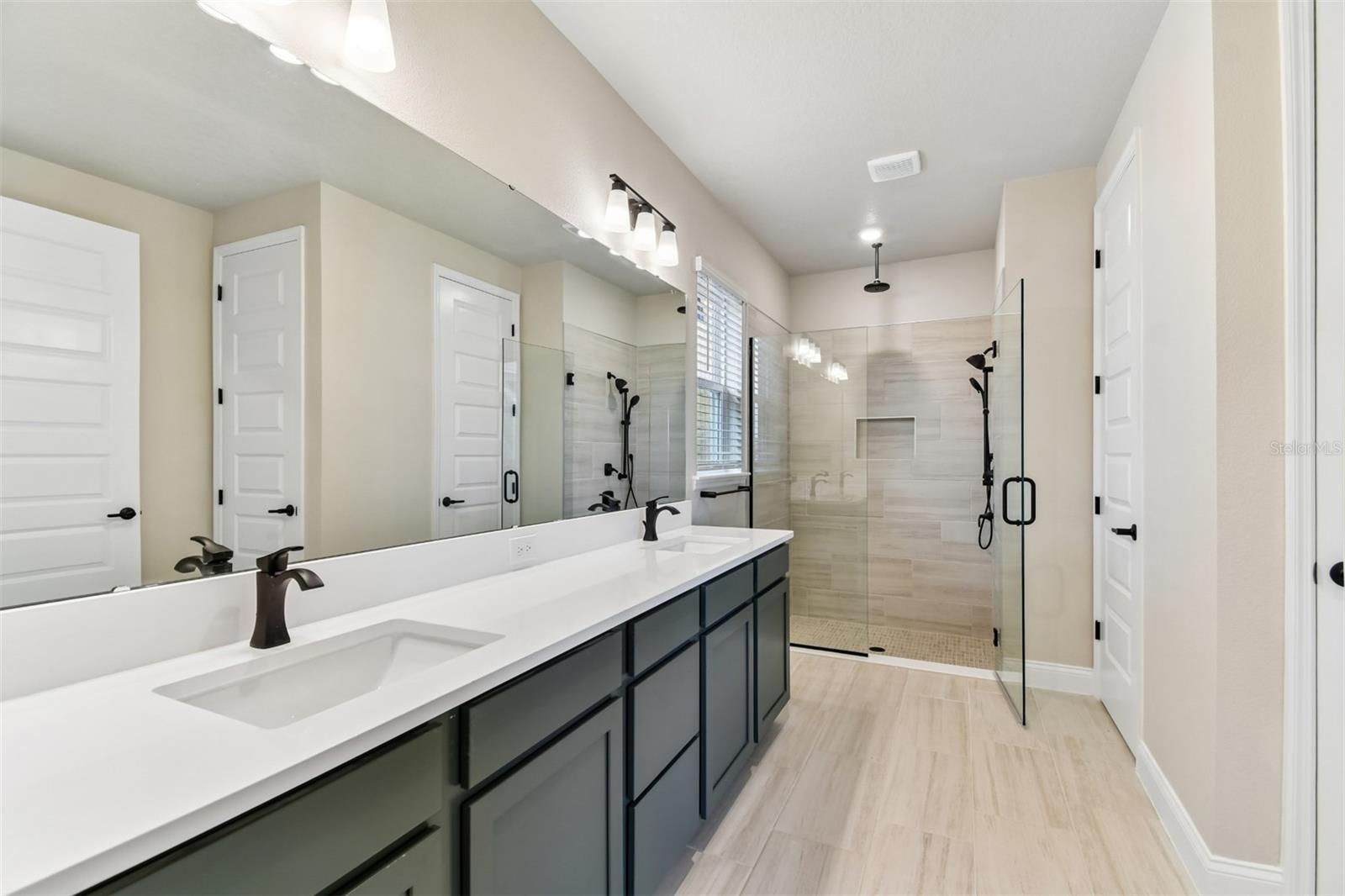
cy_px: 448
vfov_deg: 77.3
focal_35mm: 15
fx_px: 560
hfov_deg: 100.4
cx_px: 672
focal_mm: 10
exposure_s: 1/13
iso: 100
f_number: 7.1
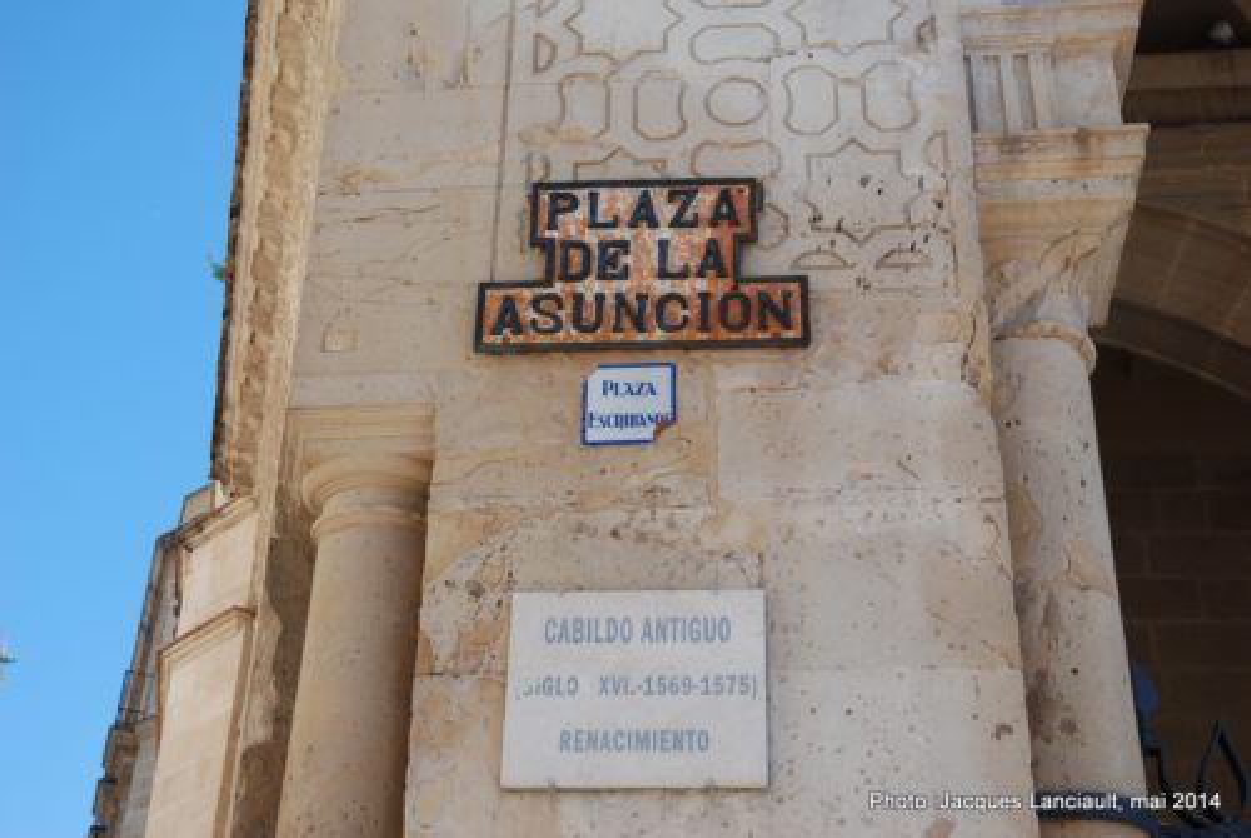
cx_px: 626
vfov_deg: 25.8
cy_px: 419
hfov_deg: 37.8
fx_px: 1827
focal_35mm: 52
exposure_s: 1/160
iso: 100
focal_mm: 35
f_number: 6.3
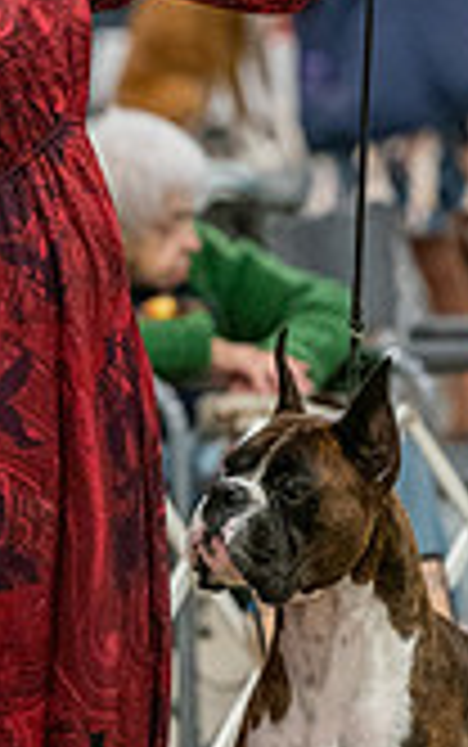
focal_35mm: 527
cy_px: 342
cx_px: 238
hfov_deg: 2.5
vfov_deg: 4.0
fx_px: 10736
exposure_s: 1/250
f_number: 3.5
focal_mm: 191
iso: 6400
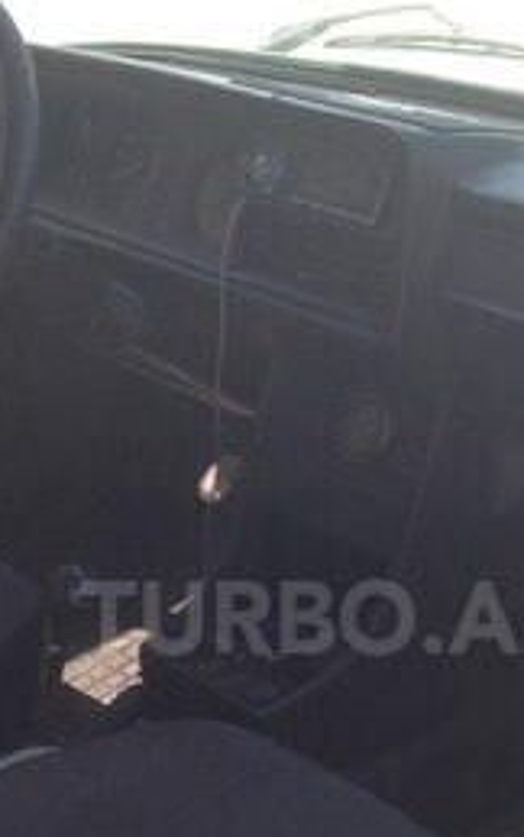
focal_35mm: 67
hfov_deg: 19.4
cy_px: 617
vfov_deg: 30.2
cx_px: 330
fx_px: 1530
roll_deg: +3.8
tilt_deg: -27.8
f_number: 2.4
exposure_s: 1/335
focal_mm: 4.12
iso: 50
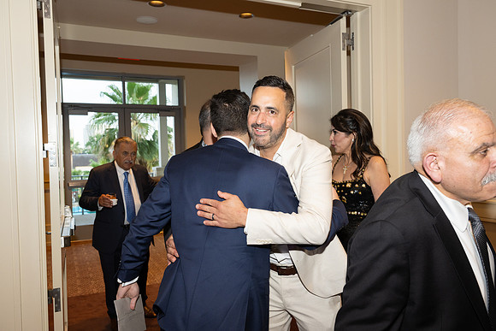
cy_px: 166
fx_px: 393
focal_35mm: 28
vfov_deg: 45.7
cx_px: 248
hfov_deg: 64.5
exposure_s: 1/100
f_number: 5.6
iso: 800
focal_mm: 28.5
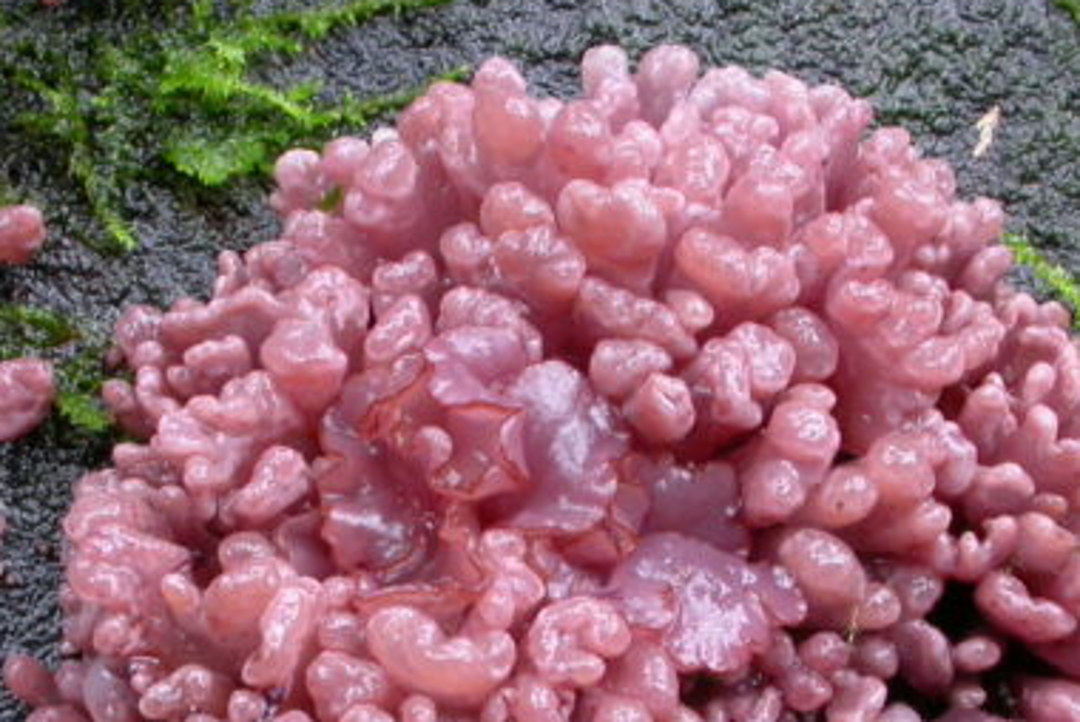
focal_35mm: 126
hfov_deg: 16.2
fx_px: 3783
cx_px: 526
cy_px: 711
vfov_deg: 10.8
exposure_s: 1/1.5
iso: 100
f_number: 8.8
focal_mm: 12.4
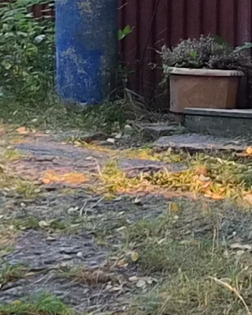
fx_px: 2154
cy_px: -142
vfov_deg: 8.2
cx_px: 556
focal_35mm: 231
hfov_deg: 6.4
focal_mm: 5.4
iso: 80
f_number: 1.8
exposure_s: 1/180
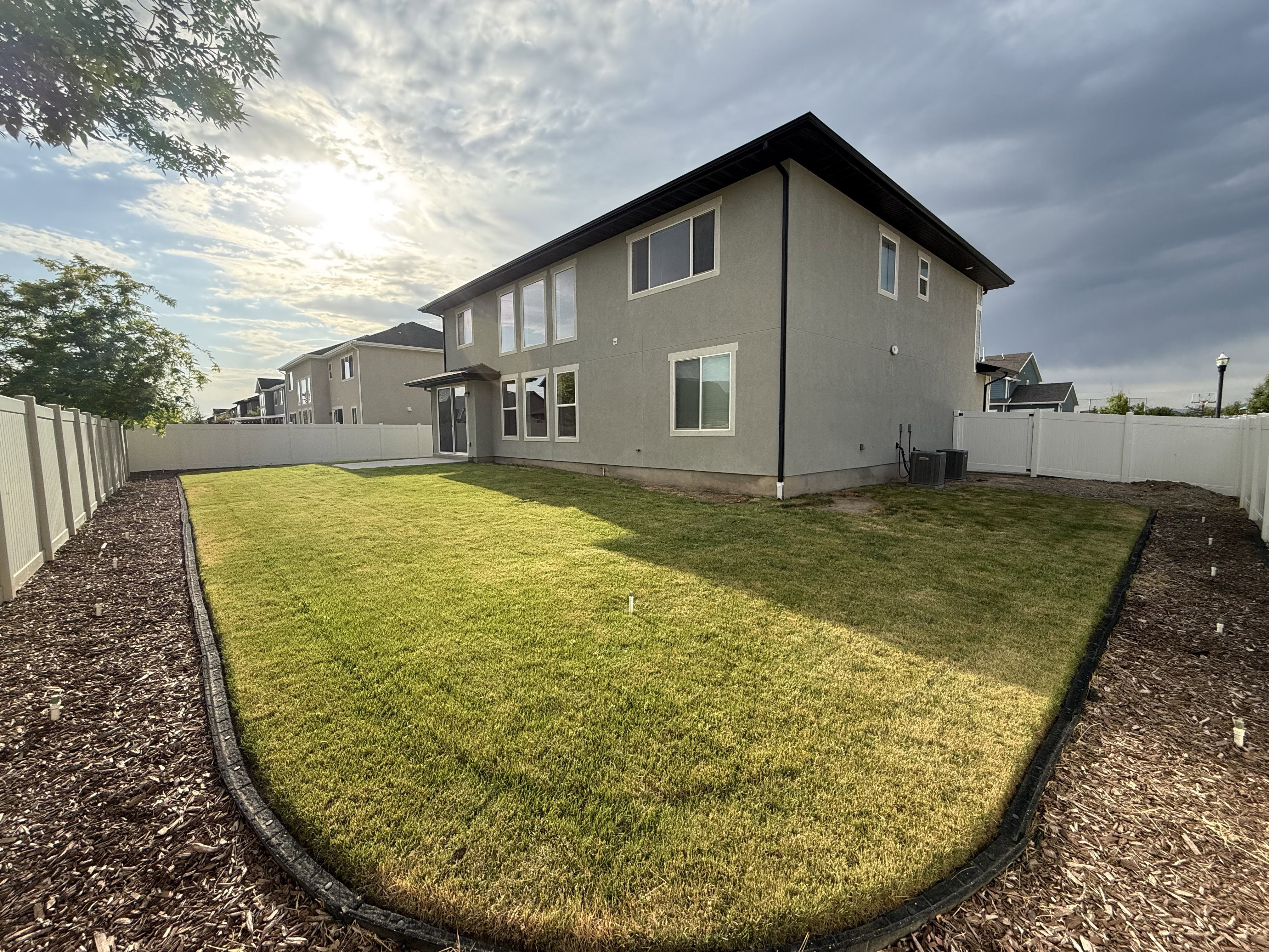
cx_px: 634
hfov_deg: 102.1
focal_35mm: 14
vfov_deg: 85.7
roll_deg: +0.5
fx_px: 513
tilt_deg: -4.5
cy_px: 476
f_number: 2.2
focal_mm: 2.22
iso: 64
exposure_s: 1/1189
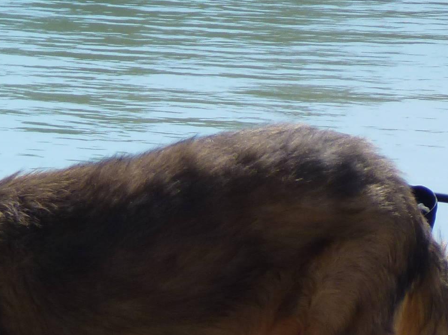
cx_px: 169
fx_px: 14464
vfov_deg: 1.3
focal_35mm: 1118
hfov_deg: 1.8
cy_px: 392
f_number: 5.9
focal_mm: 68.8
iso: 100
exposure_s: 1/500
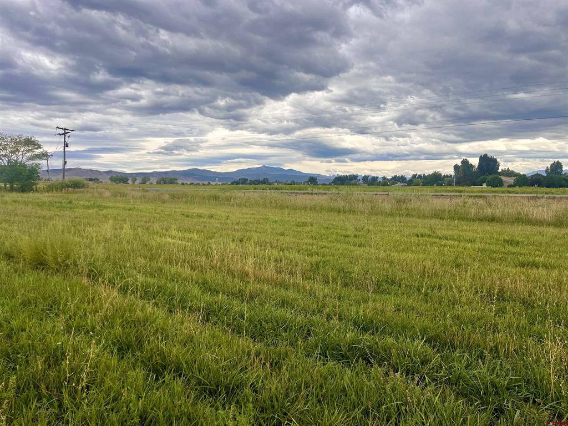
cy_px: 213
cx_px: 284
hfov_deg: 67.3
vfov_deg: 53.1
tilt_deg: -2.8
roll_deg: +0.6
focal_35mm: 26
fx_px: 427
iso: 50
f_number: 1.6
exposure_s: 1/858
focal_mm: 5.1
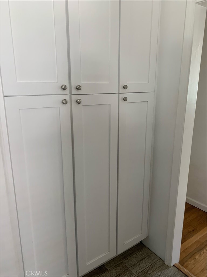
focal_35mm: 26
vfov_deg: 67.3
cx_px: 104
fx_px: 207
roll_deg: -0.9
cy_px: 138
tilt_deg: -10.1
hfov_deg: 53.1
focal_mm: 4.25
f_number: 1.8
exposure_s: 1/60
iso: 160
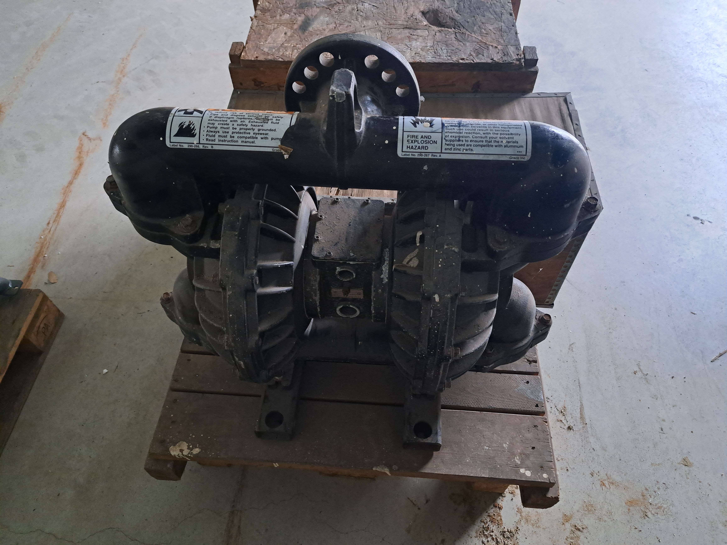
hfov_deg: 71.6
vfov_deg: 56.8
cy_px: 272
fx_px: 504
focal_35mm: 24
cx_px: 364
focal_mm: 5.23
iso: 800
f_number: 1.8
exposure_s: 1/25
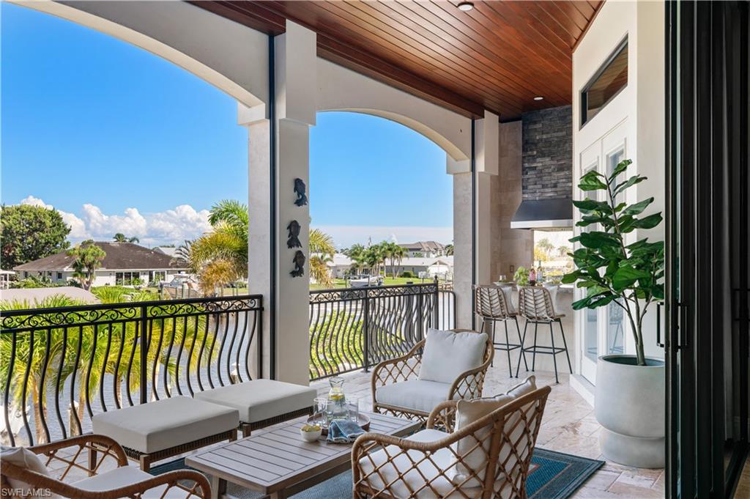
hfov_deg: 65.5
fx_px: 583
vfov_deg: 46.3
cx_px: 375
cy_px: 250
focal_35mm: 28
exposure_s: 1/50
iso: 320
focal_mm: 28
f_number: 10
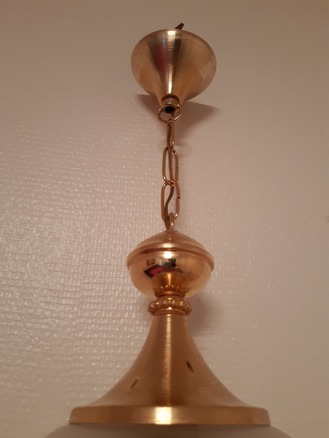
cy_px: 219
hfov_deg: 53.1
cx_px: 164
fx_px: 329
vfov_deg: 67.3
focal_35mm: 26
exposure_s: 1/50
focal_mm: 3.92
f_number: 1.7
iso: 100
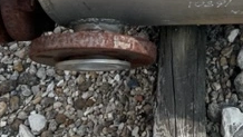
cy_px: -92
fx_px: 535
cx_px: 303
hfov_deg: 23.1
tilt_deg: -39.2
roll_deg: -3.2
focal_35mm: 83
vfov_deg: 13.4
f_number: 1.6
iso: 32
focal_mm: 4.2
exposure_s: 1/1795
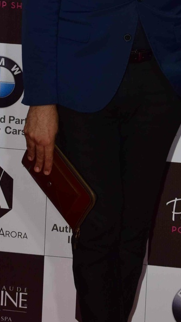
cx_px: 180
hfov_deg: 7.4
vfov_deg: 13.0
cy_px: 47
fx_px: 1400
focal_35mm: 164
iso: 400
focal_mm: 38
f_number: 5.6
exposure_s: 1/160
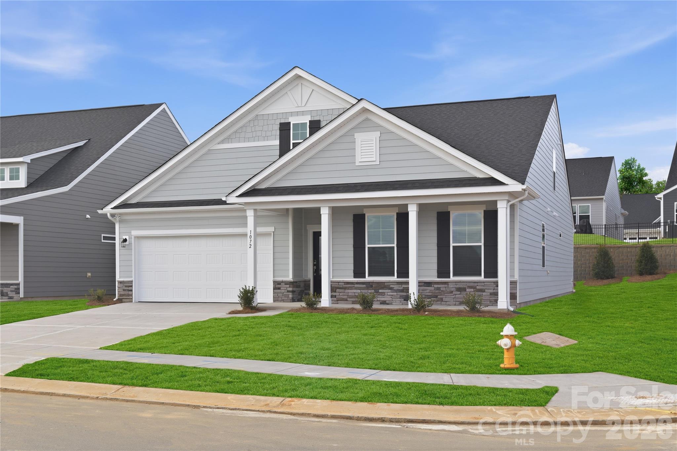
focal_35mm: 41
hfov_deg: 47.4
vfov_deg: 32.6
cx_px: 338
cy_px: 226
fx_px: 771
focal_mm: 41
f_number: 7.1
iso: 100
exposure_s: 1/160
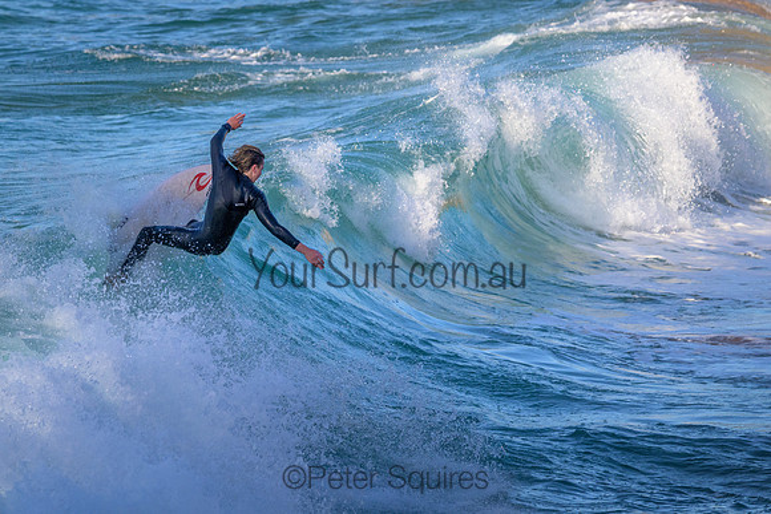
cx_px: 386
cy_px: 257
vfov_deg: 3.3
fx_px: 8997
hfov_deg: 4.9
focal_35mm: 420
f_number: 10
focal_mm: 420
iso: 2000
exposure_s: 1/2000
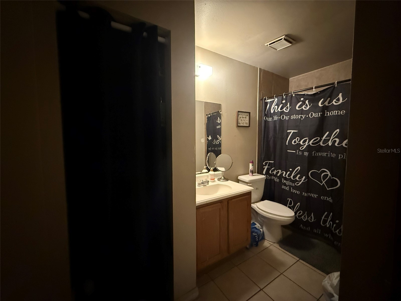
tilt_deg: -3.5
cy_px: 150
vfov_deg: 85.7
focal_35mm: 14
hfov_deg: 102.1
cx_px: 200
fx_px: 162
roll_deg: +0.3
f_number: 2.2
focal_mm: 2.22
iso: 1250
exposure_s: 1/40
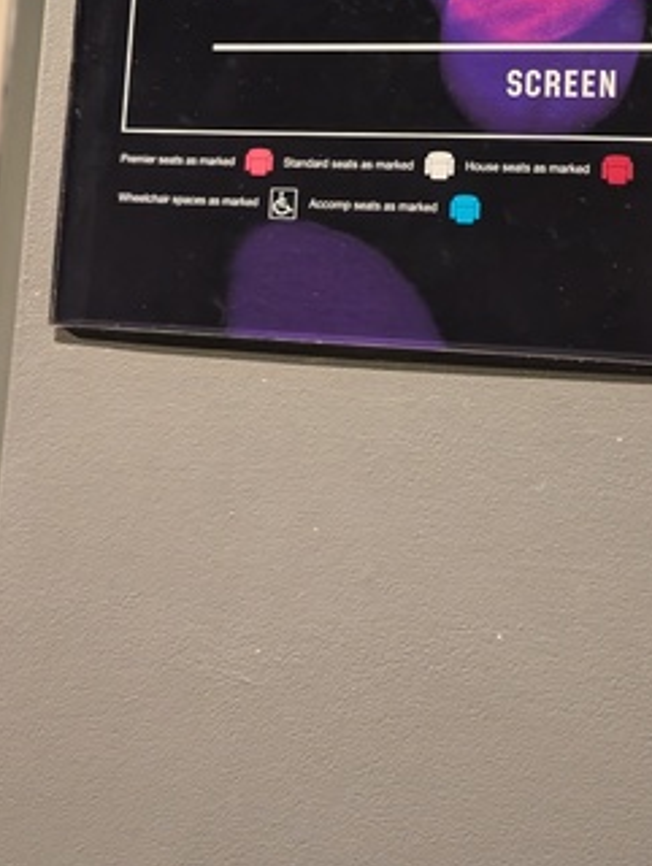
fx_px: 1202
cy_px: 8
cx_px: 563
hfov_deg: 29.3
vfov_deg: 35.9
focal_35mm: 48
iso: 1988
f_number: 1.68
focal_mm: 6.9
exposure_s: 1/33.3
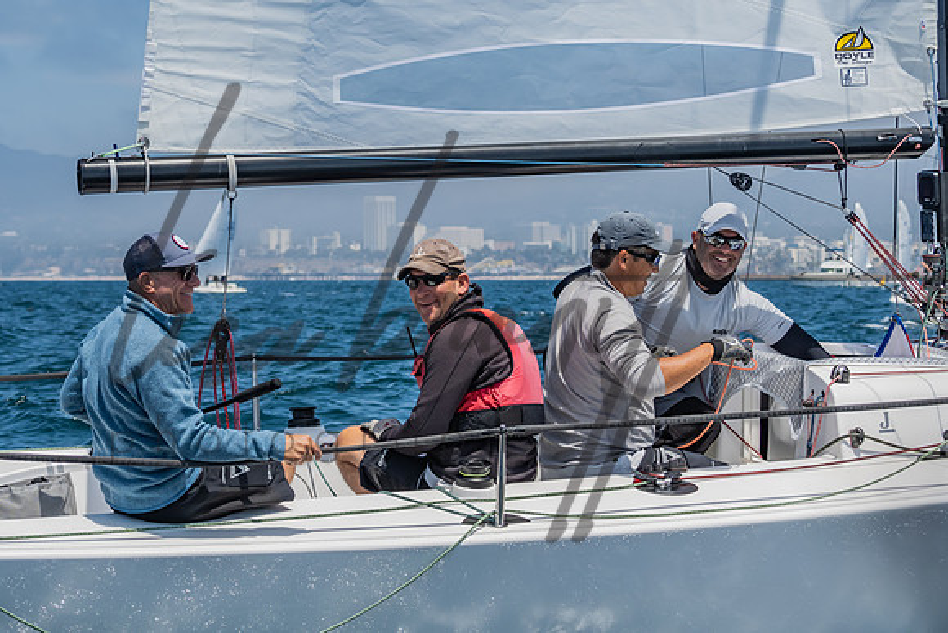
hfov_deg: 17.3
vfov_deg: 11.6
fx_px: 3108
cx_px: 261
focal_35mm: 118
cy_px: 227
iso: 400
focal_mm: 80
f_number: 6.3
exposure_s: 1/1250
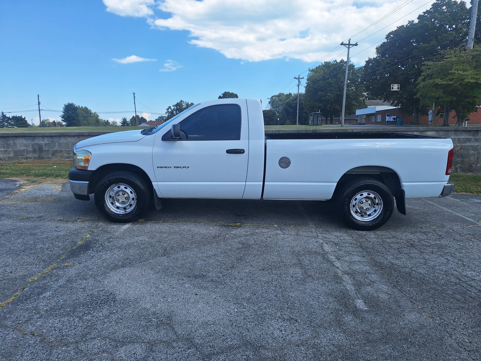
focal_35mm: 23
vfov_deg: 58.9
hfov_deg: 73.9
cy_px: 180
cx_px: 240
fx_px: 320
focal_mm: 5.54
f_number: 1.8
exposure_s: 1/2488
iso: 40
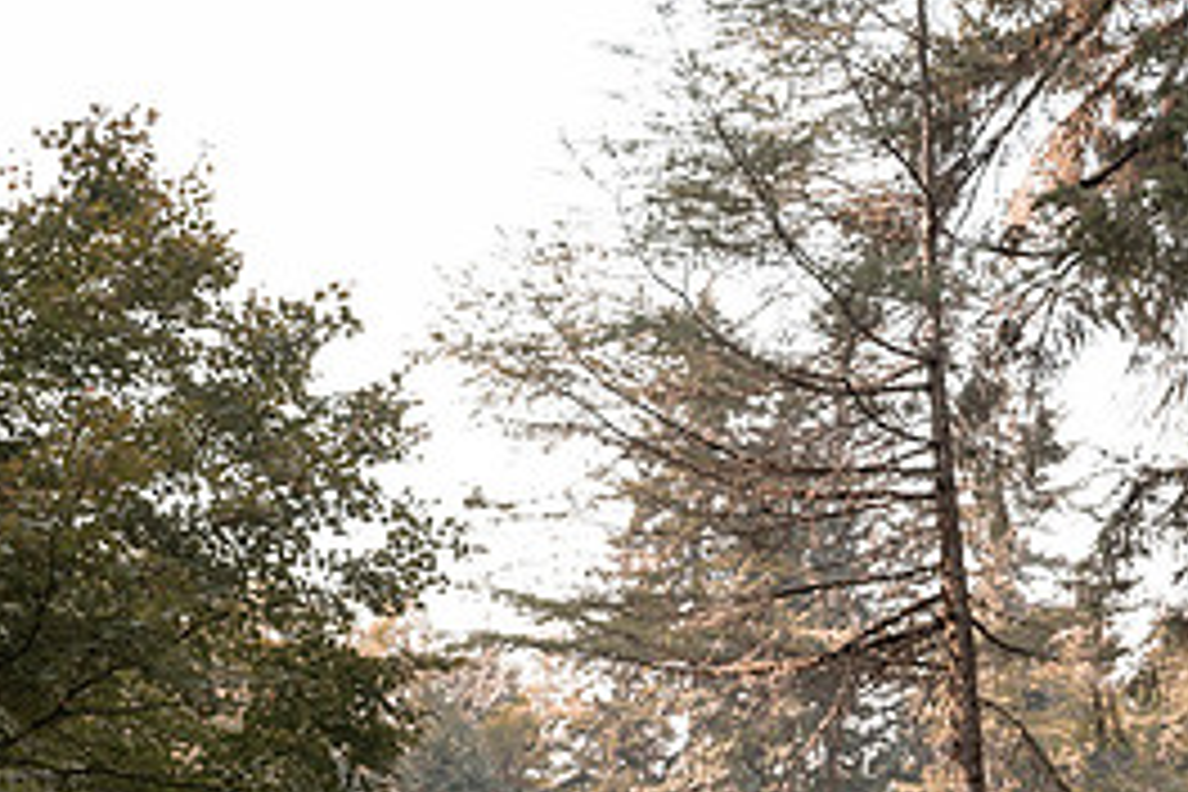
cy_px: 807
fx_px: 1782
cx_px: 517
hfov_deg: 36.8
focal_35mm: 54
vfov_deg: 23.9
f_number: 2.8
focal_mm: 24
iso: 320
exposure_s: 1/1000
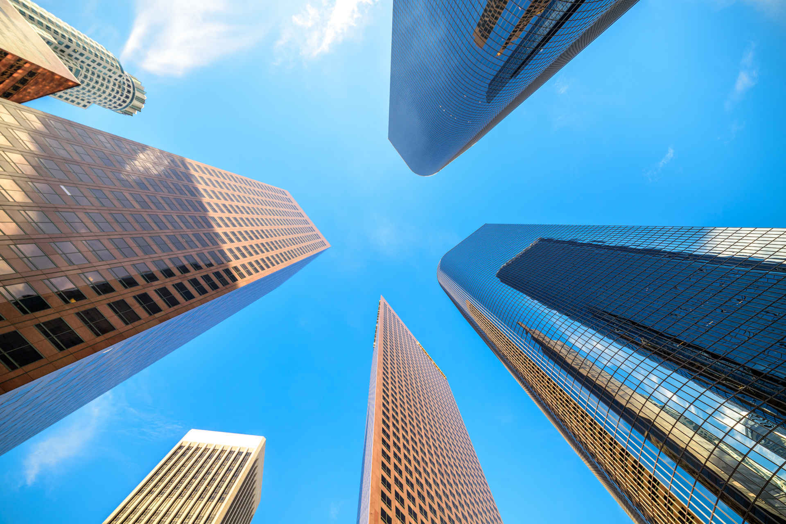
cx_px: 393
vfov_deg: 81.2
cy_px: 262
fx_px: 306
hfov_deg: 104.3
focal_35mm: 14
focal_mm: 14
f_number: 6.3
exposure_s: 1/160
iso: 64
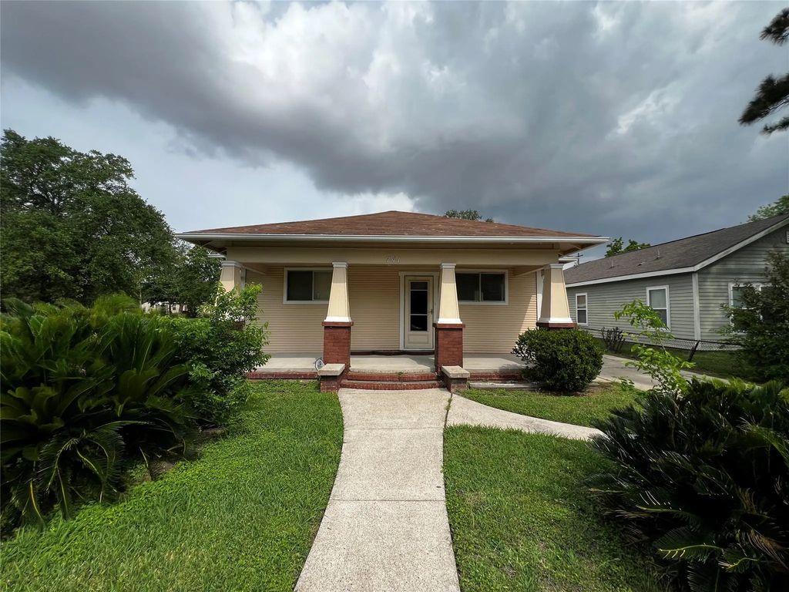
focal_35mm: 13
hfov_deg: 106.2
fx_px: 296
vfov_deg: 89.9
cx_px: 394
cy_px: 296
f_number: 1.8
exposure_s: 1/1623
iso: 32
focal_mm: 1.57
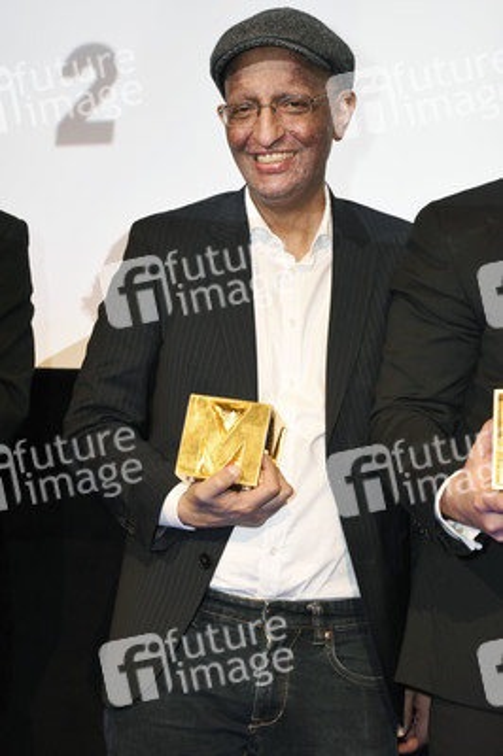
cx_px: 252
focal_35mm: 68
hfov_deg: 20.1
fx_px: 1417
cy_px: 378
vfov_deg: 29.9
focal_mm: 45
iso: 1600
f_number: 6.3
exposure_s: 1/80
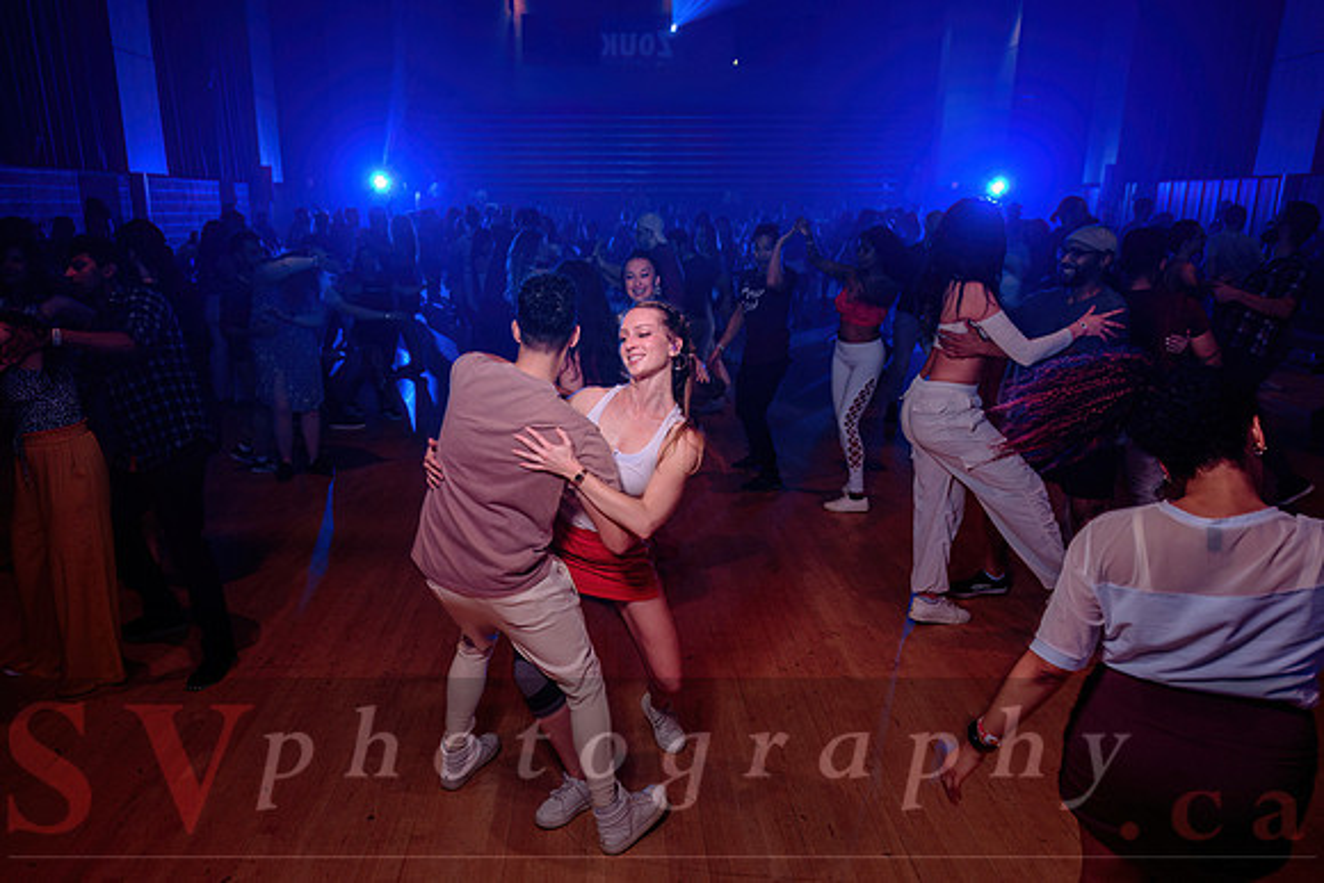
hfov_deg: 68.8
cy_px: 470
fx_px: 965
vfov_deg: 49.2
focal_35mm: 26
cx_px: 610
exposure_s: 1/60
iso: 800
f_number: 2.8
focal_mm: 24
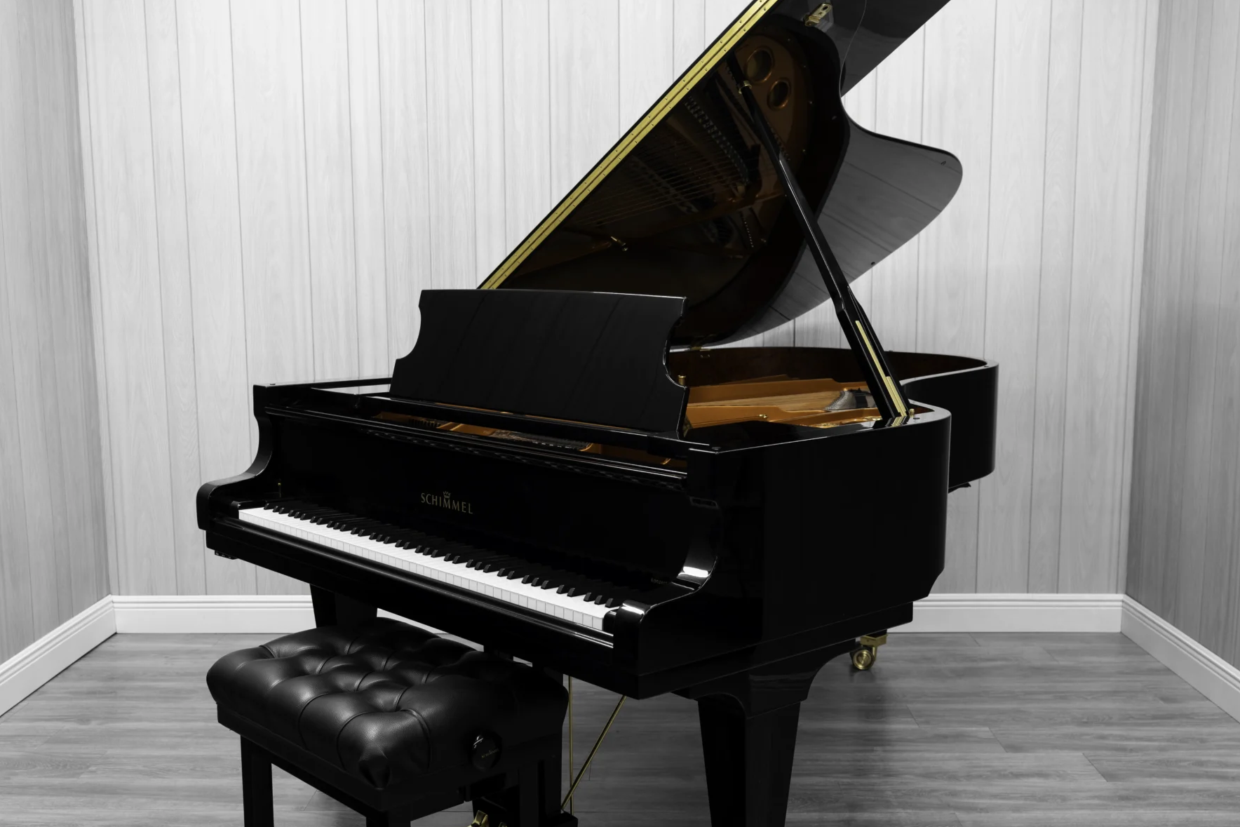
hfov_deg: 50.7
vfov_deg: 35.0
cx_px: 615
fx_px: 1309
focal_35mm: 38
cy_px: 447
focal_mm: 35
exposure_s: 1/5
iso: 100
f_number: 5.6
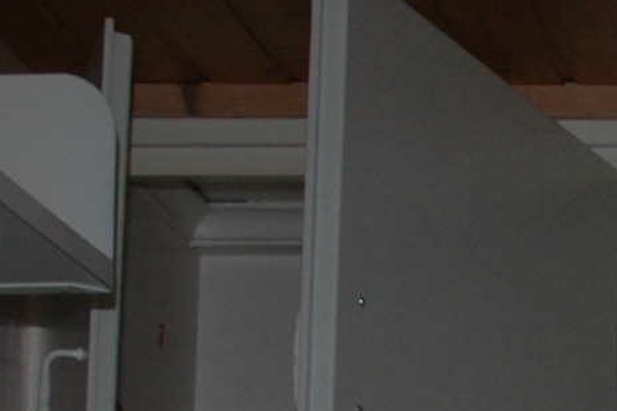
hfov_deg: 10.8
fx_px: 3015
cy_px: 965
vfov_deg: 7.3
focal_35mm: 176
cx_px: 1155
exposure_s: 1/60
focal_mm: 18
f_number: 3.5
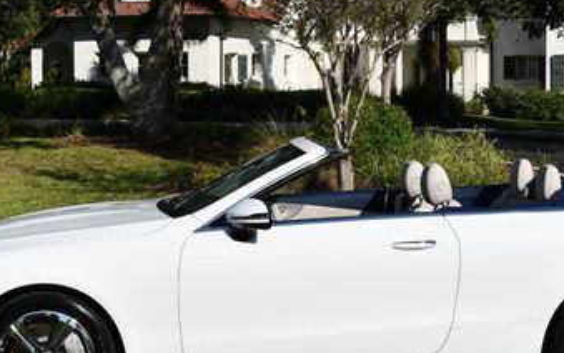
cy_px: 145
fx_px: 1184
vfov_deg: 16.9
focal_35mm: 77
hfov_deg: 26.8
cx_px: 329
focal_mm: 20
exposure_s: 1/400
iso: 100
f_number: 9
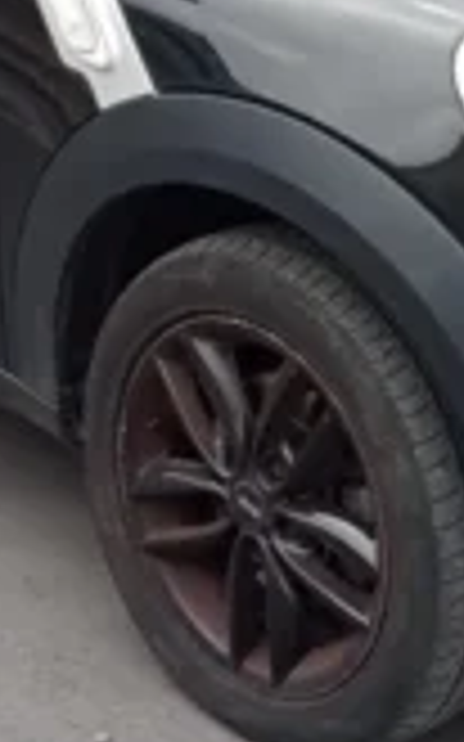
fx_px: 2187
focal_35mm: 108
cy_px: 130
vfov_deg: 19.1
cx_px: 360
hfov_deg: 12.1
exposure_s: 1/478
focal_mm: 3.46
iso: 100
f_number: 2.2
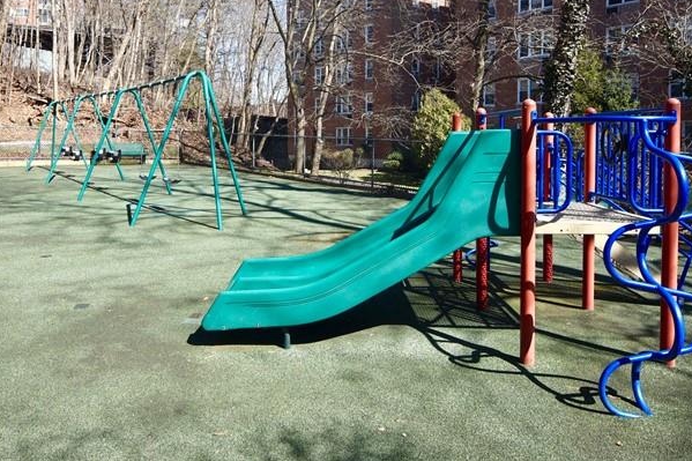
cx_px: 325
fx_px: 557
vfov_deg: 44.2
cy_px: 150
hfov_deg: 63.6
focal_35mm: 29
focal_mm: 16
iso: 250
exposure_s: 1/500
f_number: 8
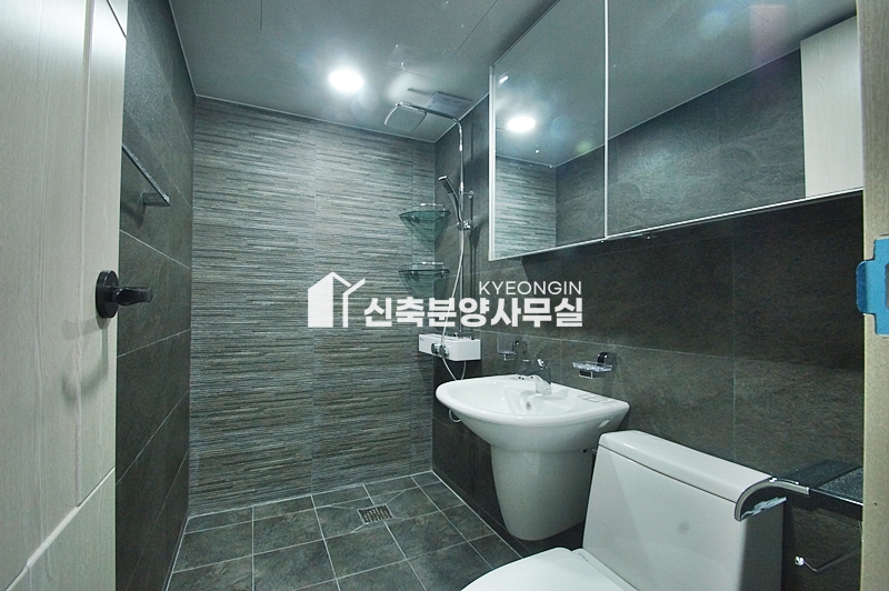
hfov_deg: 100.4
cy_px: 296
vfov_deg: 77.2
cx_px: 444
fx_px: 370
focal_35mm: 15
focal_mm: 10
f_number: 9
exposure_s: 1/20
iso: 1600
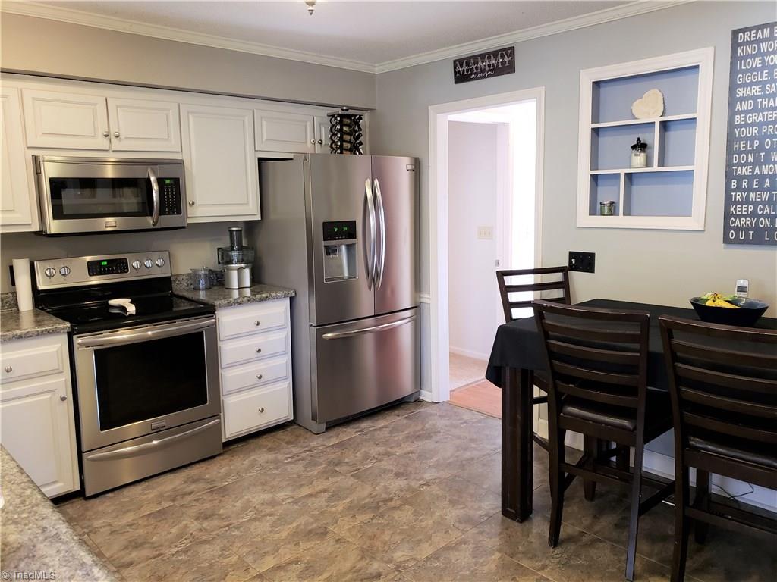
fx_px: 584
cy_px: 291
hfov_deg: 67.3
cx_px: 388
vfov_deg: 53.1
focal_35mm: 26
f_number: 1.5
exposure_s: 1/40
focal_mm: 4.3
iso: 250
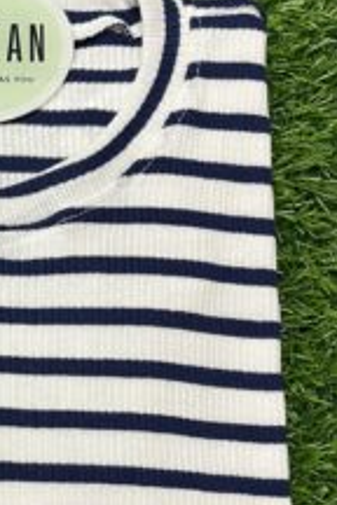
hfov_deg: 25.5
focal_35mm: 50
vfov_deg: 39.4
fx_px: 702
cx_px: -12
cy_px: 309
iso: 200
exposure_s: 1/50
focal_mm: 5.1
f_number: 1.6
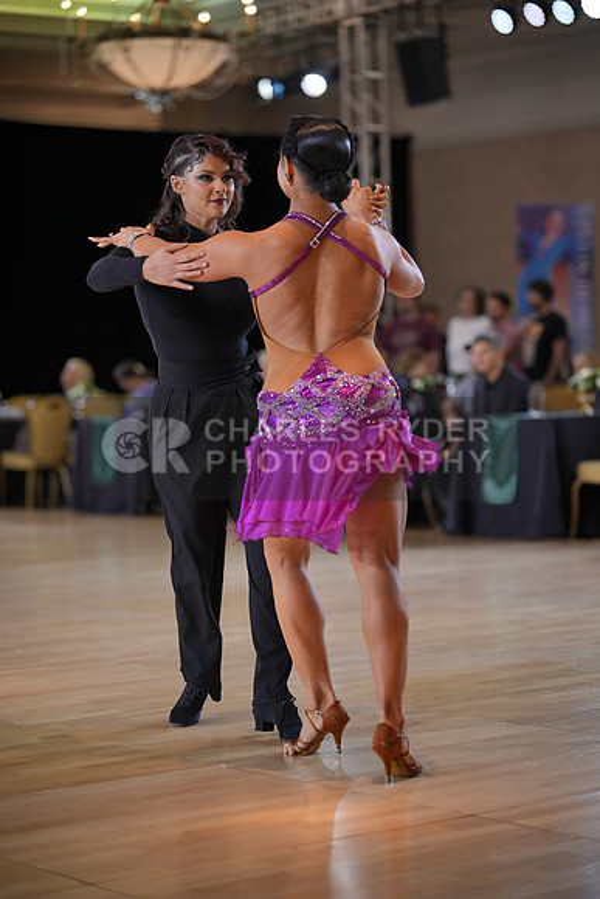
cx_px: 300
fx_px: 2223
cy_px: 450
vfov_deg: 22.9
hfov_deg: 15.4
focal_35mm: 89
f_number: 2
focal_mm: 89
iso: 640
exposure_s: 1/500
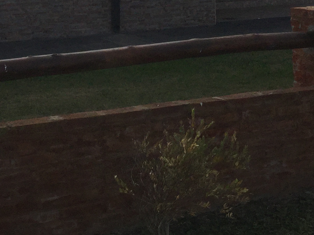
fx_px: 853
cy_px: -62
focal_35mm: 94
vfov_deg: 15.1
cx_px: 101
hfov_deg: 20.8
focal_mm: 3.3
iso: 25
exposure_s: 1/2331
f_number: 2.4
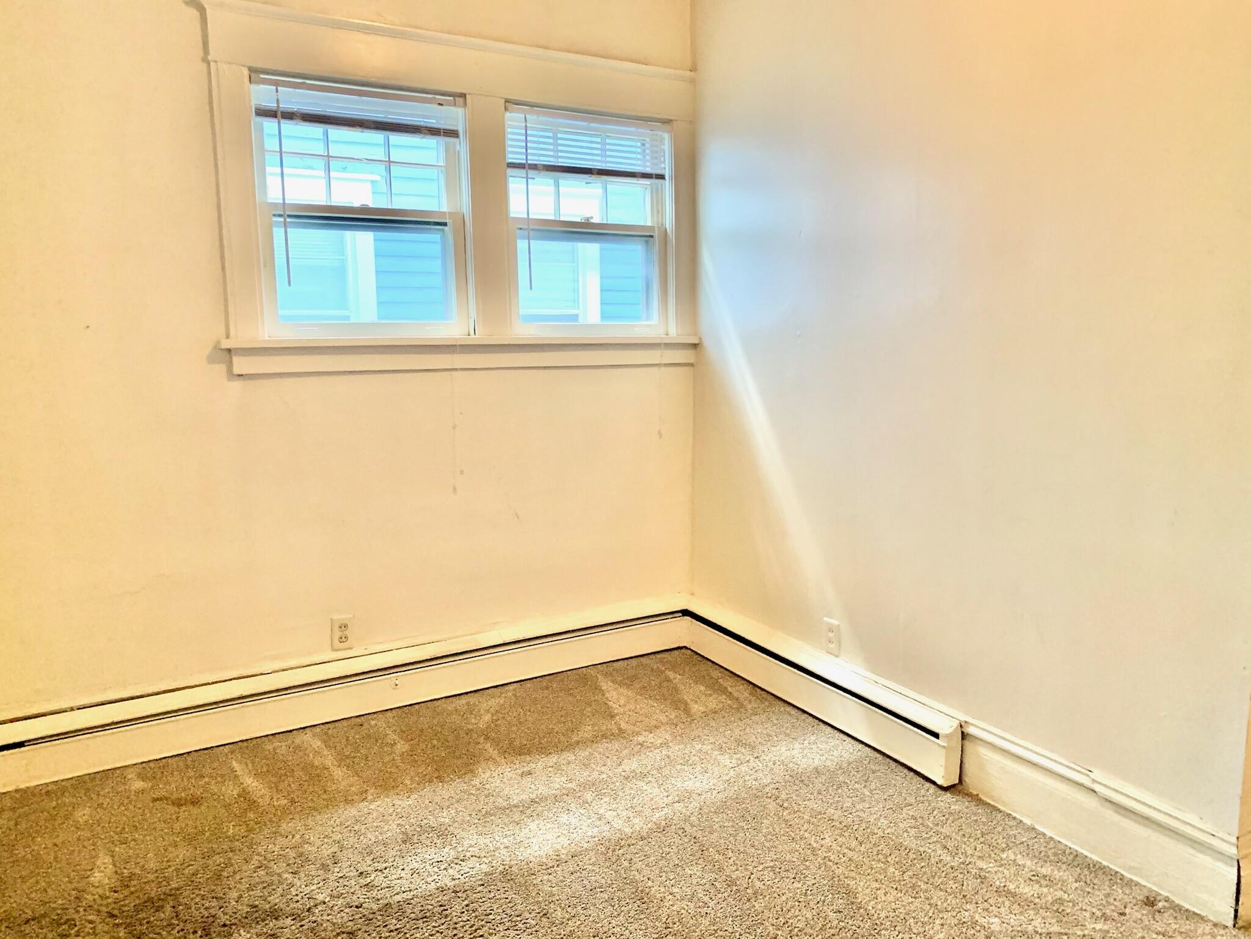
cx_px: 626
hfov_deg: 67.3
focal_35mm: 26
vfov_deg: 53.1
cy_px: 470
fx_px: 940
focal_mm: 4.25
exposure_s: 1/40
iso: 320
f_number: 1.8
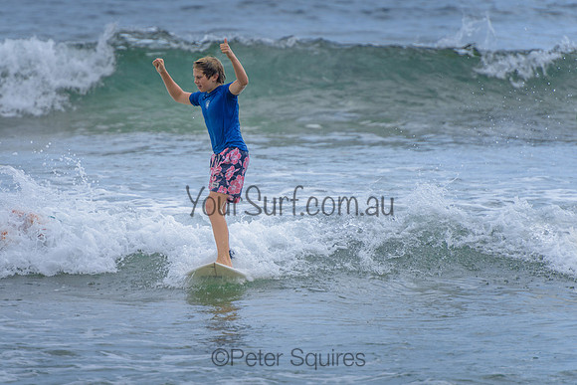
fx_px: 7860
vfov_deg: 2.8
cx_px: 223
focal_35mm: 490
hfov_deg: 4.2
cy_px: 205
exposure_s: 1/1600
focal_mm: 400
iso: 220
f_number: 5.6
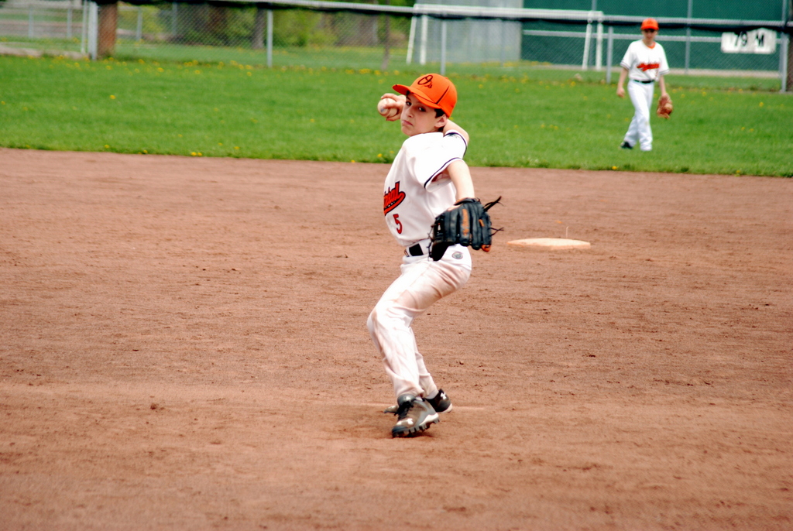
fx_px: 4467
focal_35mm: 202
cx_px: 396
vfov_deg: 6.8
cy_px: 266
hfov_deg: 10.1
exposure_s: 1/640
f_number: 5.6
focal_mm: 135
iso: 400
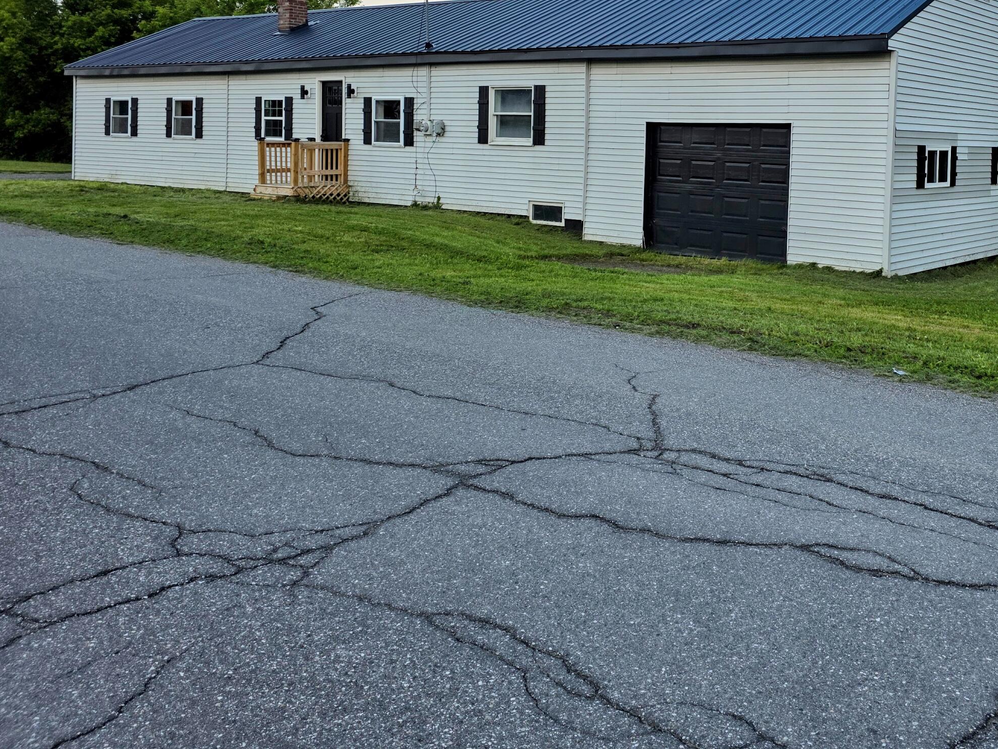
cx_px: 726
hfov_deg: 50.8
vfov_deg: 39.5
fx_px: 1009
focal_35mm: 35
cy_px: 180
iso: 80
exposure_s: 1/2021
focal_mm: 6.3
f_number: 1.7
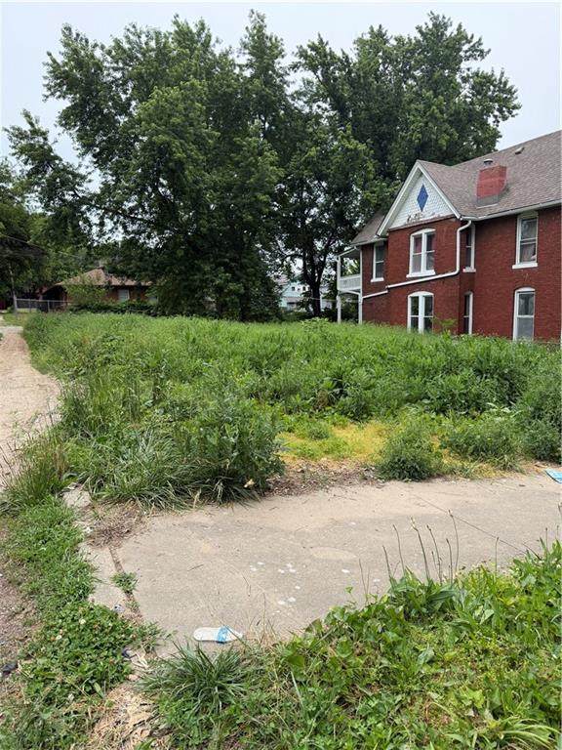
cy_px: 375
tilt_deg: -6.9
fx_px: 520
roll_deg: +1.3
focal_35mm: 24
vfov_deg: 71.6
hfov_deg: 56.8
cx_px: 281
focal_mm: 6.76
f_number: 1.78
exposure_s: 1/2445
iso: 100
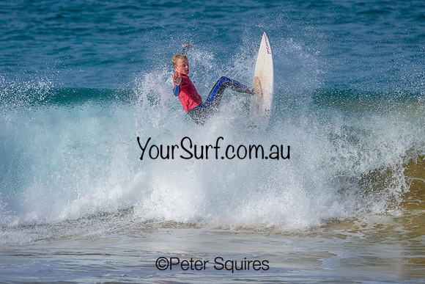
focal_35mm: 1098
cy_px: 138
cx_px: 206
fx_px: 12970
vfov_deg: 1.3
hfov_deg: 1.9
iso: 250
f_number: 6.3
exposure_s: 1/2000
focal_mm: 800
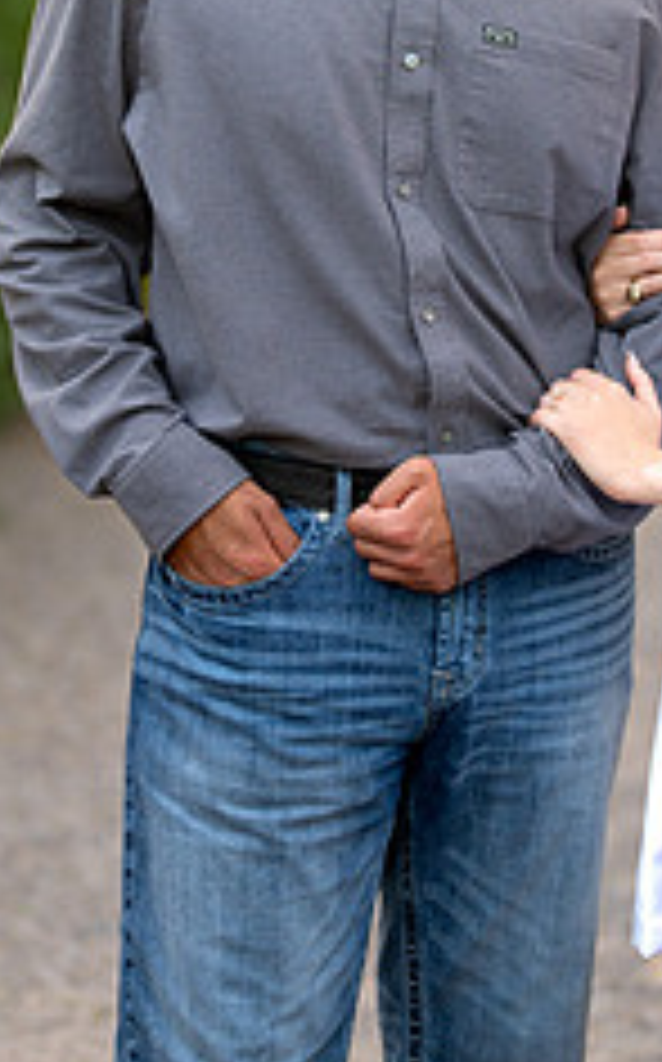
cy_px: 189
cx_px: 477
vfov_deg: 14.2
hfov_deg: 8.9
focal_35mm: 146
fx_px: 4225
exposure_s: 1/640
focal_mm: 50
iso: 200
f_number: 1.2
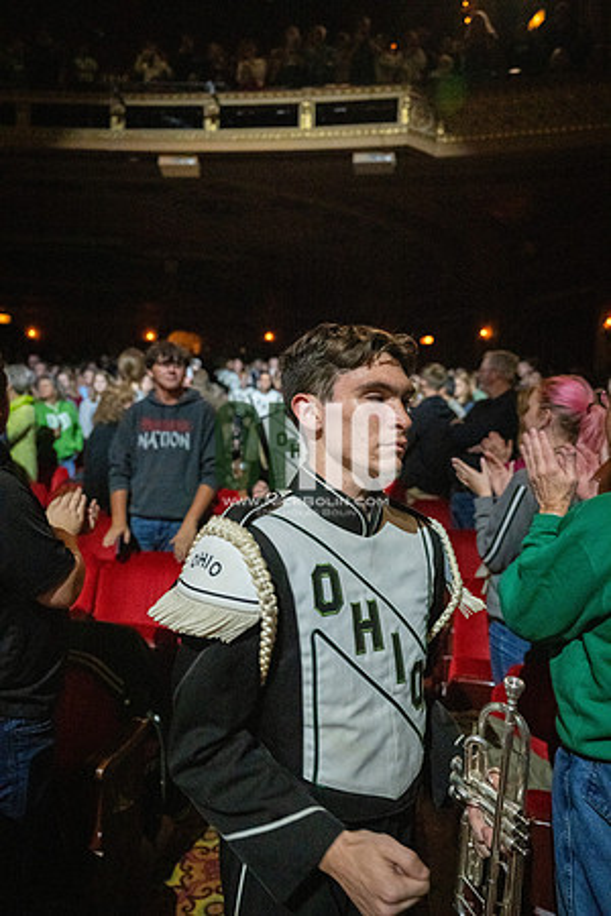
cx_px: 306
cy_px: 458
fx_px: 636
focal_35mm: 25
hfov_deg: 51.3
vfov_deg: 71.5
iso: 12800
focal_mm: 25
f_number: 2.8
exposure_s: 1/500
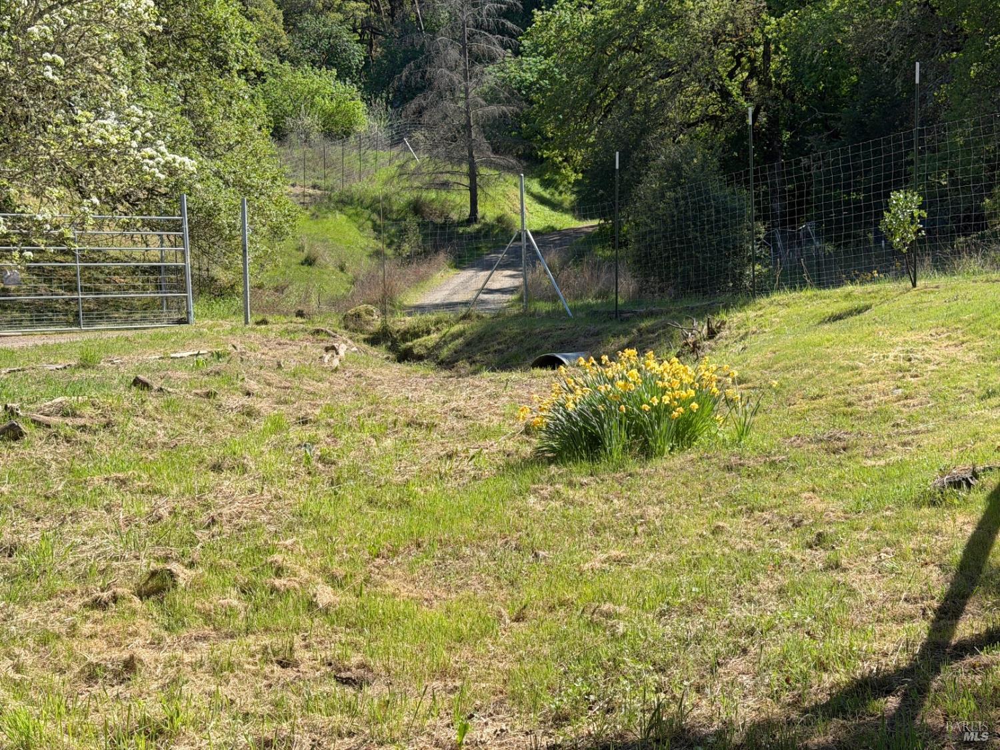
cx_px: 500
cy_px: 375
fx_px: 1387
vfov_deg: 30.3
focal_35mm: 48
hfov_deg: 39.7
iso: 64
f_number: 1.78
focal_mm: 6.76
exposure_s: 1/2208
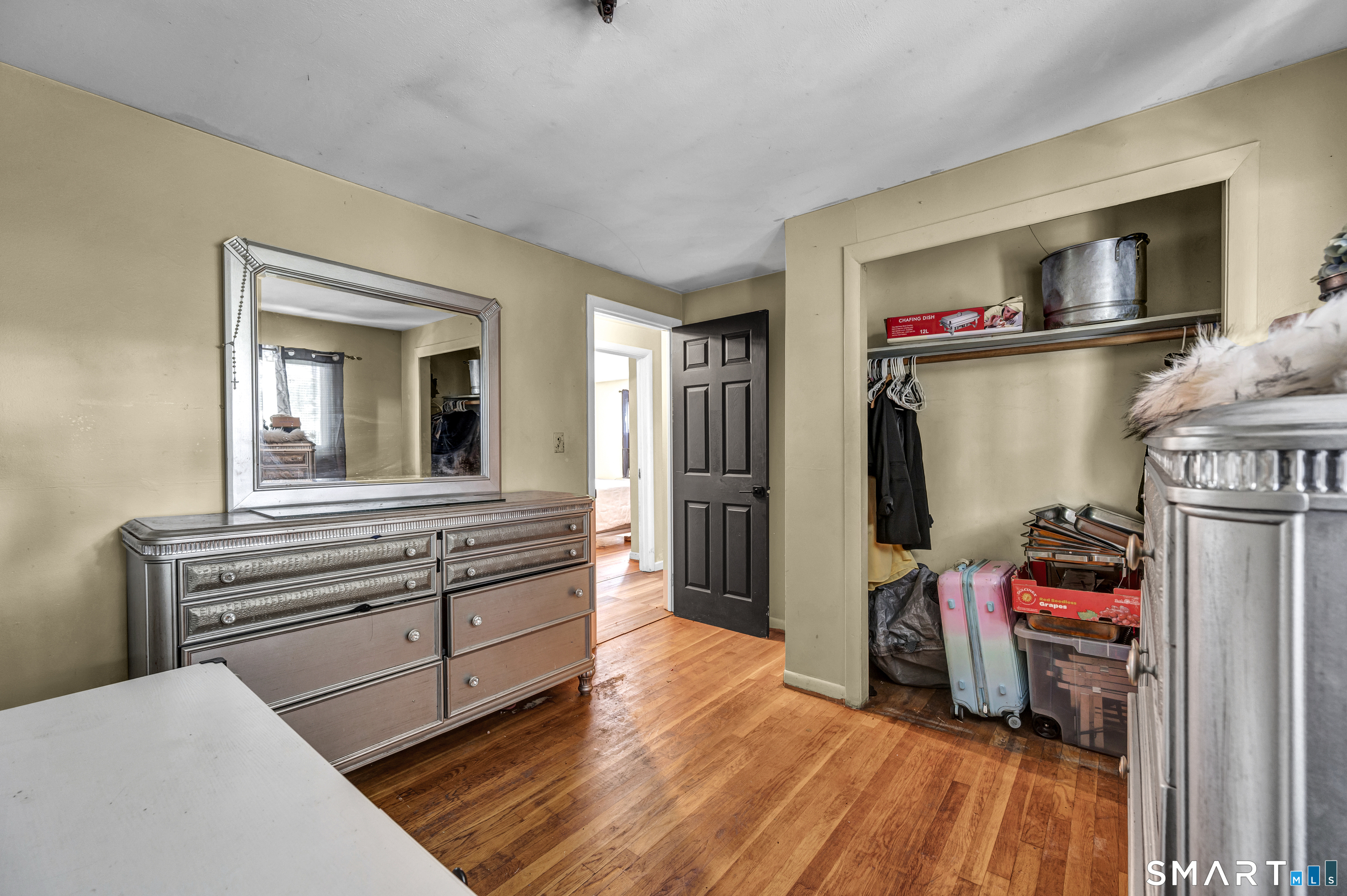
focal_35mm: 14
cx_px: 674
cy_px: 448
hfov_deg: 104.3
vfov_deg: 81.1
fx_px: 523
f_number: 7.1
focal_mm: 14
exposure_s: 1/1.25
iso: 320
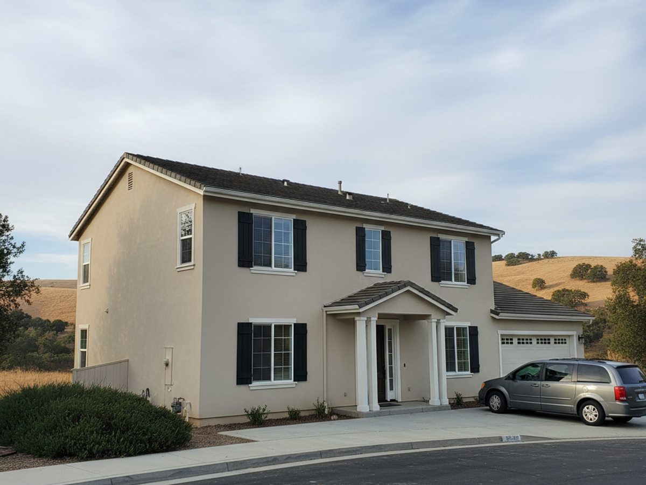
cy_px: 242
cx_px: 323
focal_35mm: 23
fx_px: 429
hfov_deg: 73.9
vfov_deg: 58.9
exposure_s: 1/1249
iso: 932
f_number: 1.8
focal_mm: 6.4
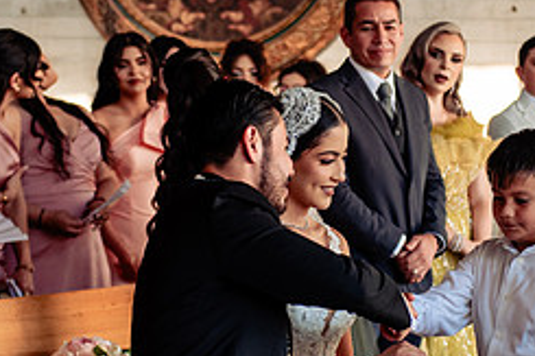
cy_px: 181
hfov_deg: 11.6
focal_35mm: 178
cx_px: 315
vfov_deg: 7.7
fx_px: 2643
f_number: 3.2
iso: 500
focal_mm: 70
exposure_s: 1/320
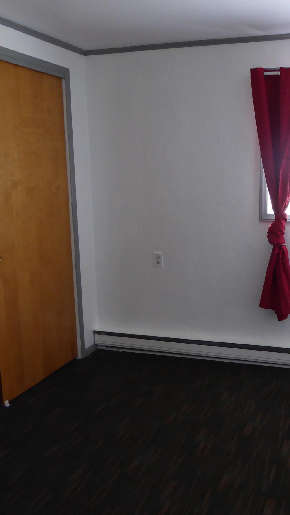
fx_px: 478
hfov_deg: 33.0
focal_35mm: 35
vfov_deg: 56.6
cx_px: 222
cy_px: 257
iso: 200
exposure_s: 1/60
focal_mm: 4.3
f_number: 3.3
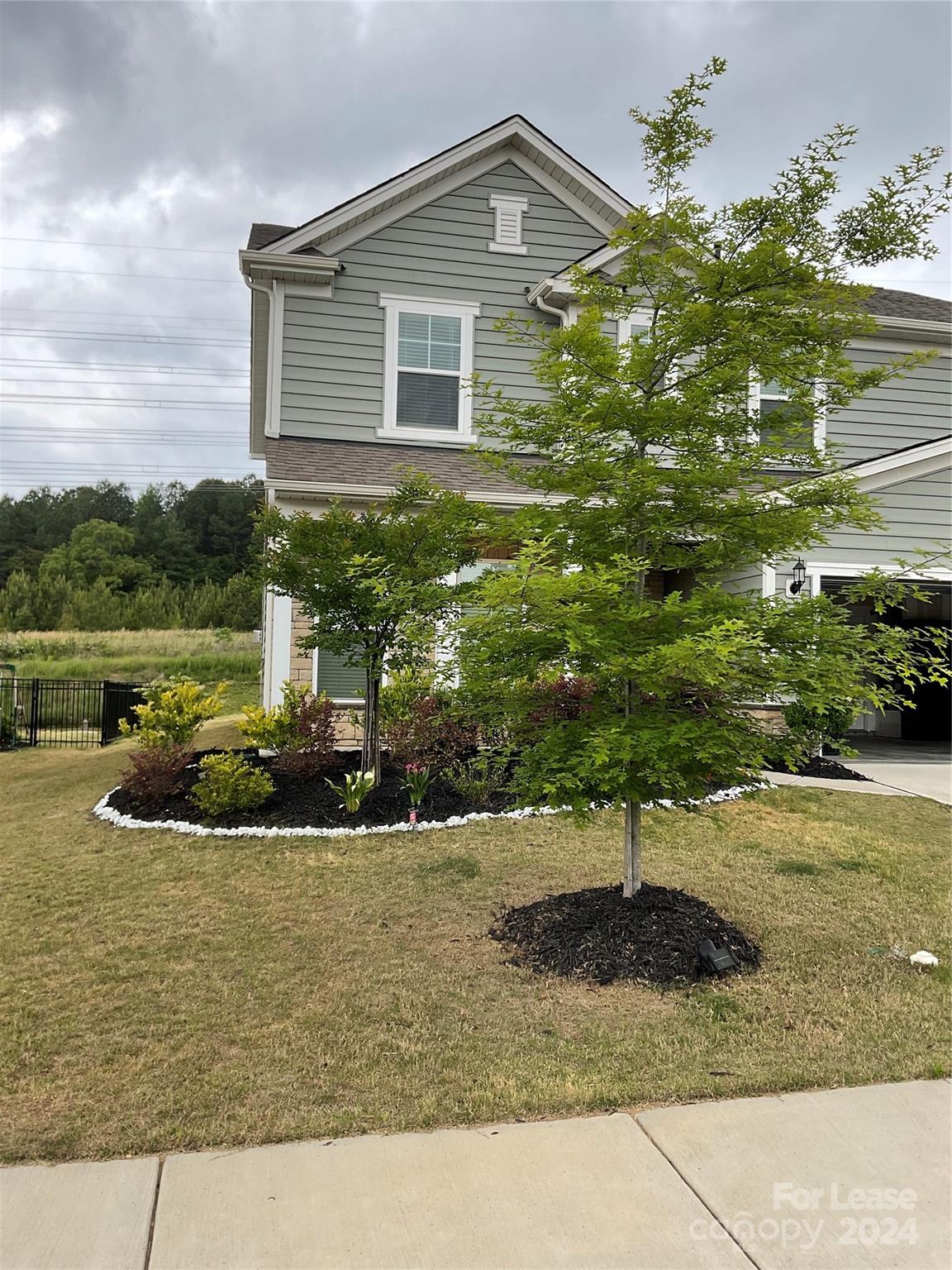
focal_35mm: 29
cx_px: 476
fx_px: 1063
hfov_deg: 48.2
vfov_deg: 61.7
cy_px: 635
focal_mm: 3
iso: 16
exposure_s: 1/568
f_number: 1.8
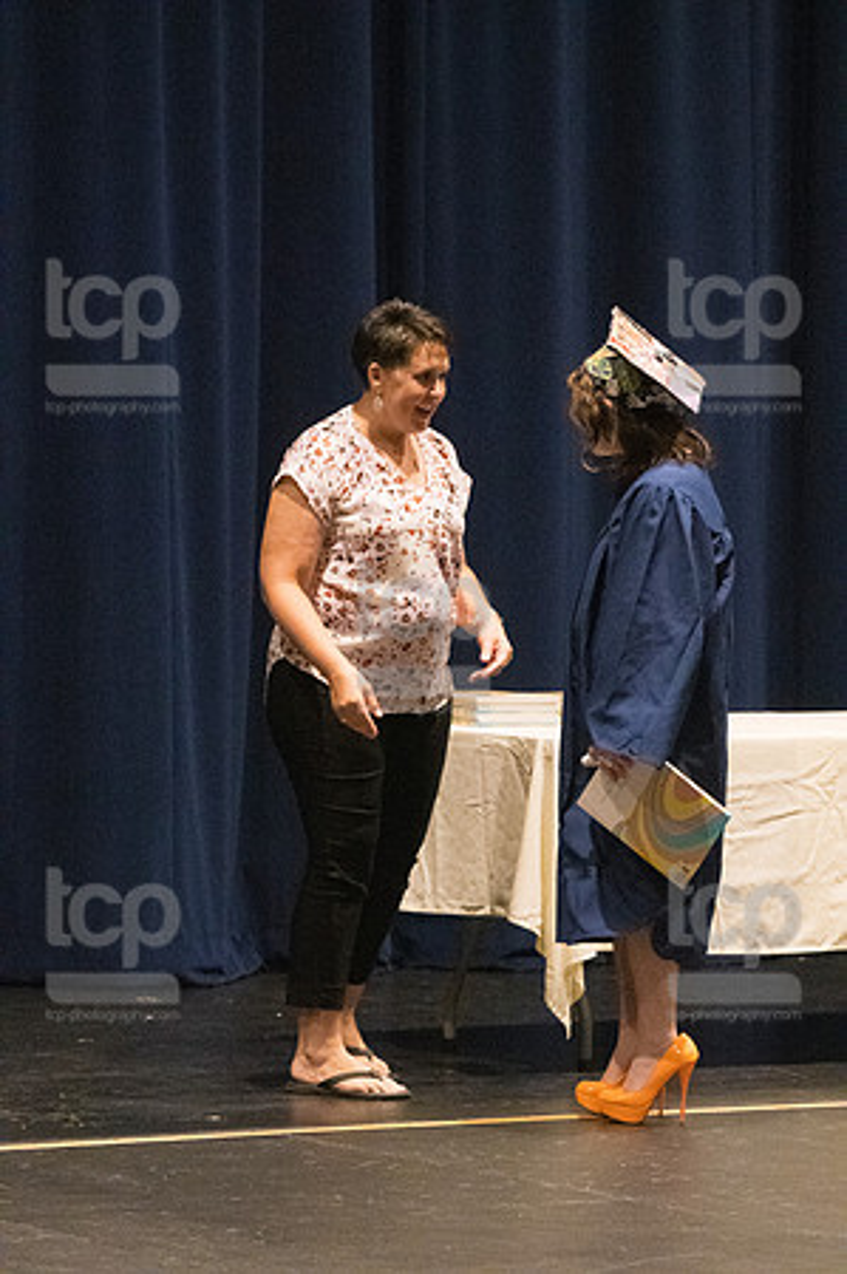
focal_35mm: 225
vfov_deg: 9.2
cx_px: 424
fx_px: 7958
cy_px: 637
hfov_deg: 6.1
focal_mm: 150
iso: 8000
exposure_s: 1/250
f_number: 4.5
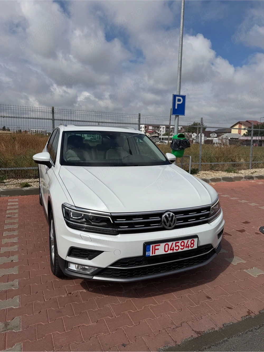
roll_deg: -1.6
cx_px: 132
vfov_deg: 71.6
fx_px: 244
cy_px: 176
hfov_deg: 56.8
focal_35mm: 24
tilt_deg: -8.4
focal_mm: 6.76
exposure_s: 1/14286
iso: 80
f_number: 1.78
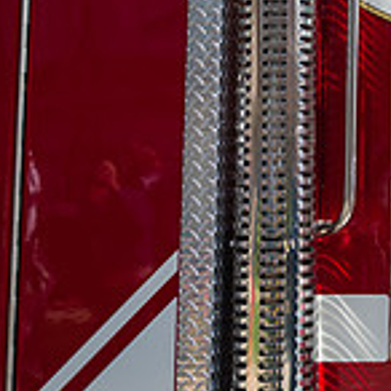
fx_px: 1725
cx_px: 632
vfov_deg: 12.7
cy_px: -35
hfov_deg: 12.2
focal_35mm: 135
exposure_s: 1/3200
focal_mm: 40
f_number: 4
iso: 200
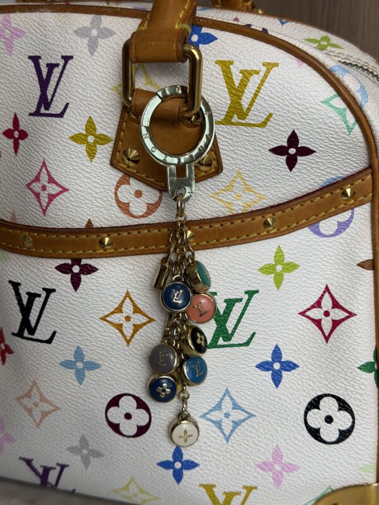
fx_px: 701
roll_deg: -0.2
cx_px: 190
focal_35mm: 48
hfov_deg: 30.3
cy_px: 252
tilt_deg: -18.1
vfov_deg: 39.7
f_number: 1.78
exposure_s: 1/185
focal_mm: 6.76
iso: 50
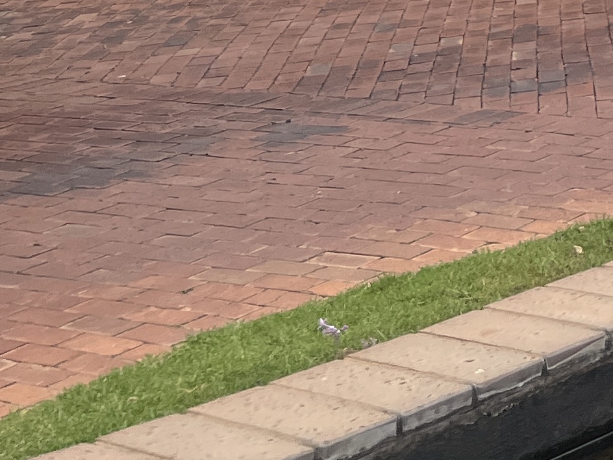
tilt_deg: +5.2
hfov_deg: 15.2
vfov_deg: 11.7
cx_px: 1118
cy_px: -505
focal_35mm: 111
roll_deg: -1.9
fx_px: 1966
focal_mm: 5.1
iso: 50
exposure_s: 1/4854
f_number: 1.6
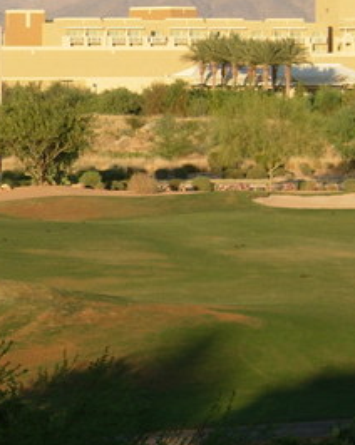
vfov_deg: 8.9
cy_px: 138
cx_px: -62
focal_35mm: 216
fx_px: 2843
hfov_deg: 7.1
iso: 50
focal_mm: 15.7
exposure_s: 1/228
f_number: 4.8
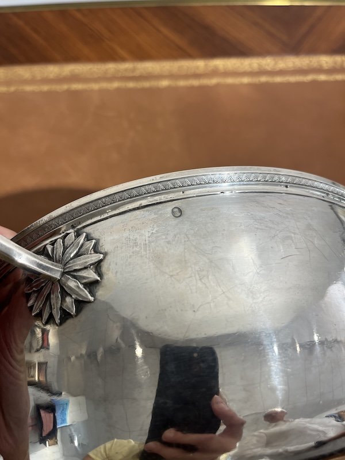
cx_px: 172
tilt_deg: -70.3
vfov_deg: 67.3
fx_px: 346
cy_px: 230
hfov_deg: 53.1
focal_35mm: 26
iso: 40
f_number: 1.6
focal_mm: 5.1
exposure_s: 1/97
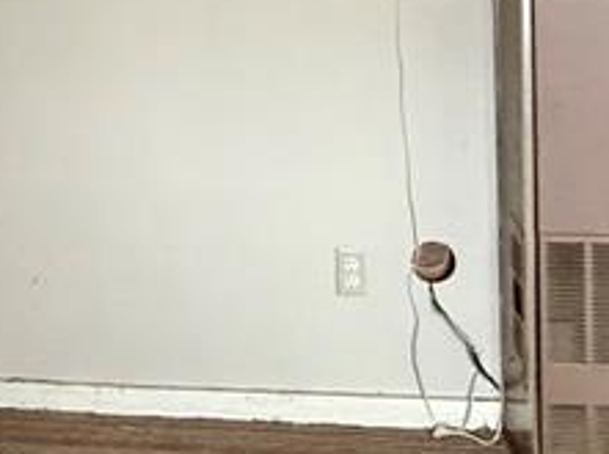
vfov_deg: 20.6
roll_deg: +1.5
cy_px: -129
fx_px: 1142
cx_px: 135
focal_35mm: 65
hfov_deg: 29.3
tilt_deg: -1.0
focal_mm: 2.22
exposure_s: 1/60
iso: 800
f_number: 2.2
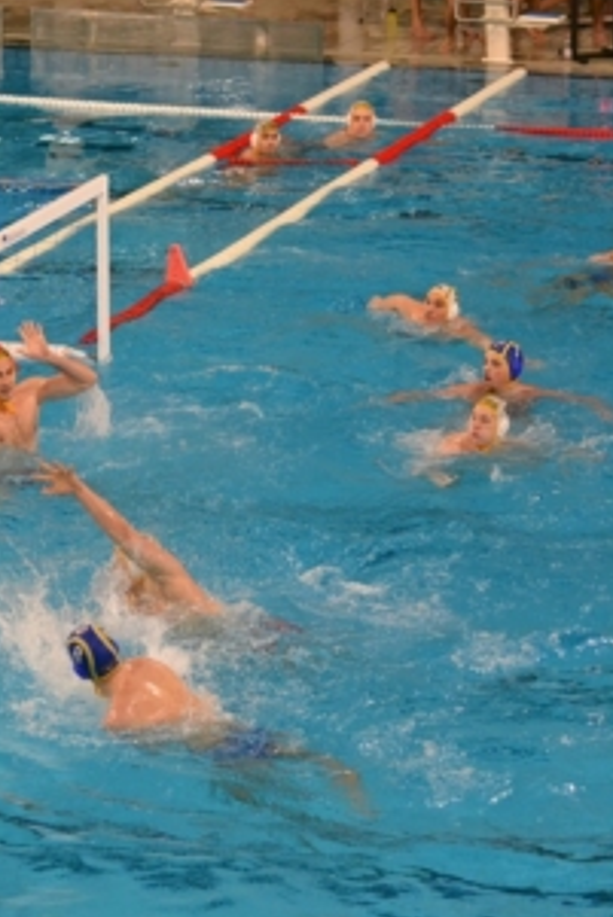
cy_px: 457
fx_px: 4056
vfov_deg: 12.9
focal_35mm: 159
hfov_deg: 8.6
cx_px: 278
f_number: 2.8
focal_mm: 70
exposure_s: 1/500
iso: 2500
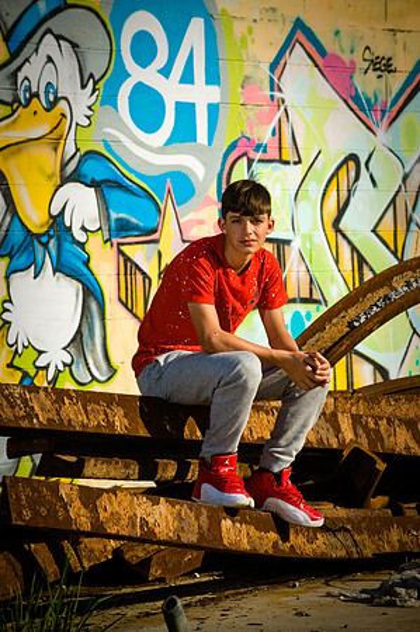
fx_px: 3508
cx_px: 210
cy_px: 316
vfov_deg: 10.3
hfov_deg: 6.9
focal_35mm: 200
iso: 100
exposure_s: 1/200
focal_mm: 200
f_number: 11
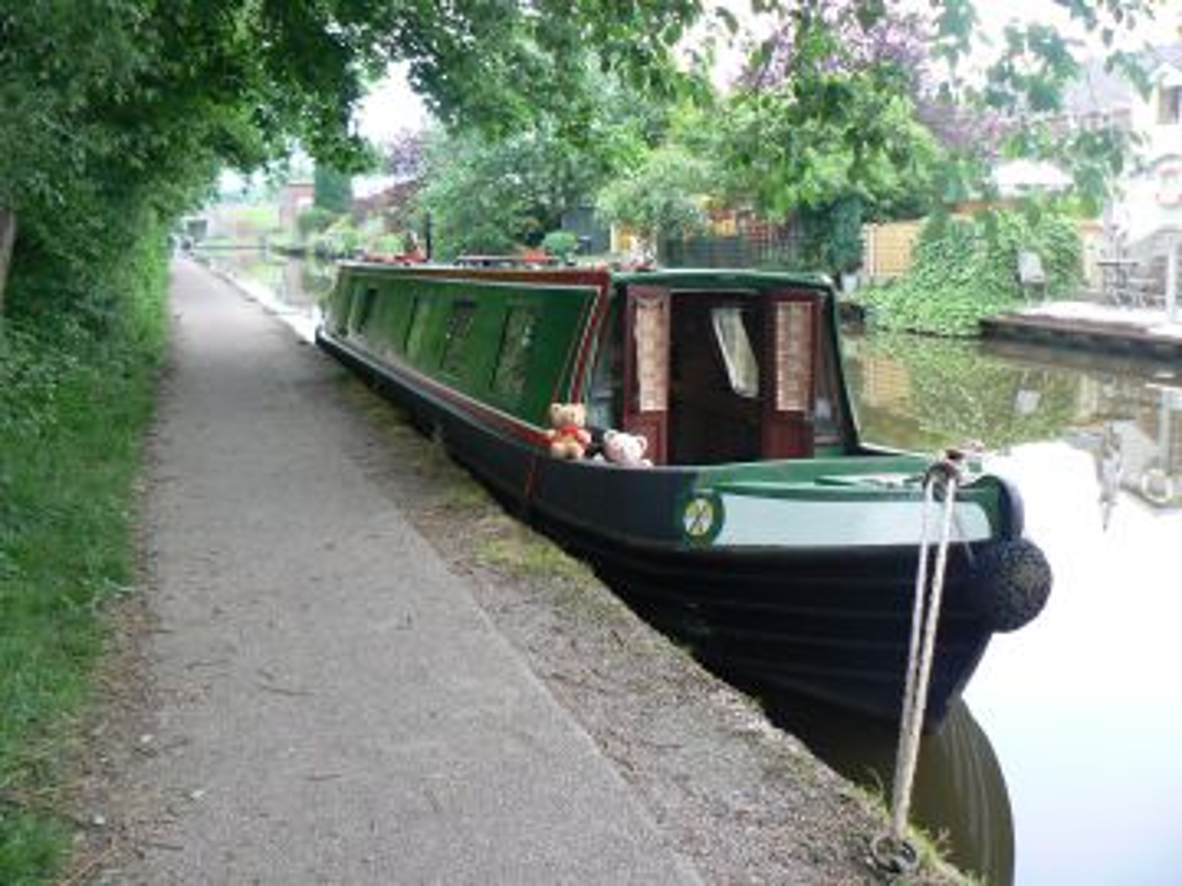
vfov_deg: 39.7
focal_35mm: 36
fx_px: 1229
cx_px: 591
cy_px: 443
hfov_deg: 51.4
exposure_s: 1/30
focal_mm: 6
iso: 125
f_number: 2.8
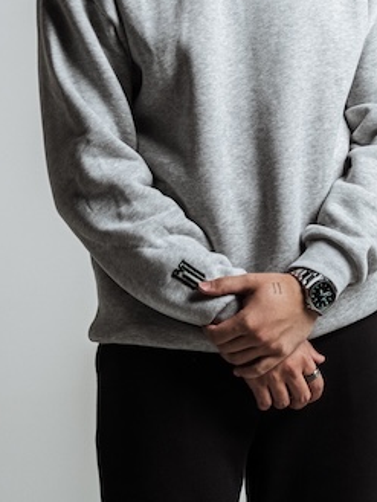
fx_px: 1799
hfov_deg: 11.9
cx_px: 246
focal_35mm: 124
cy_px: 136
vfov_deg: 15.8
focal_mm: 35
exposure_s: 1/250
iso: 1600
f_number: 1.6
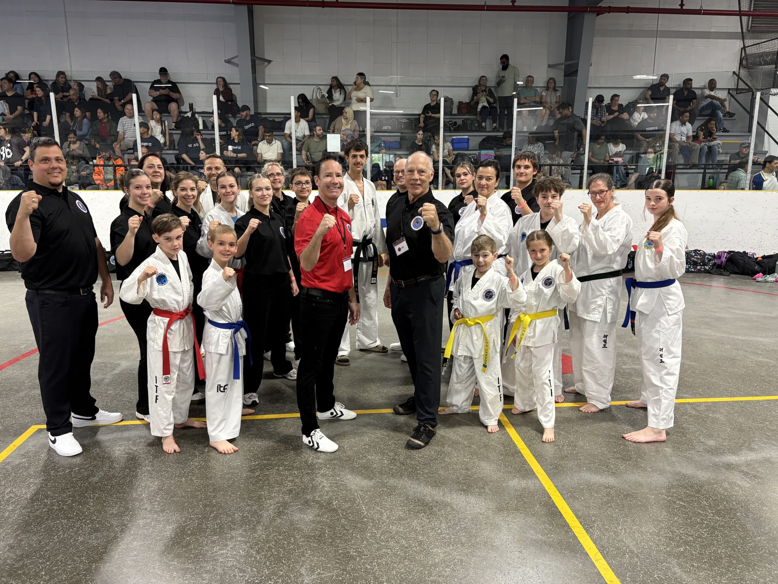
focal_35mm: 26
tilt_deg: -11.3
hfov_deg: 67.3
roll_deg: +0.5
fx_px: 584
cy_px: 292
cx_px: 389
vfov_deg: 53.1
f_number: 1.6
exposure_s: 1/60
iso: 160
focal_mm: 5.96
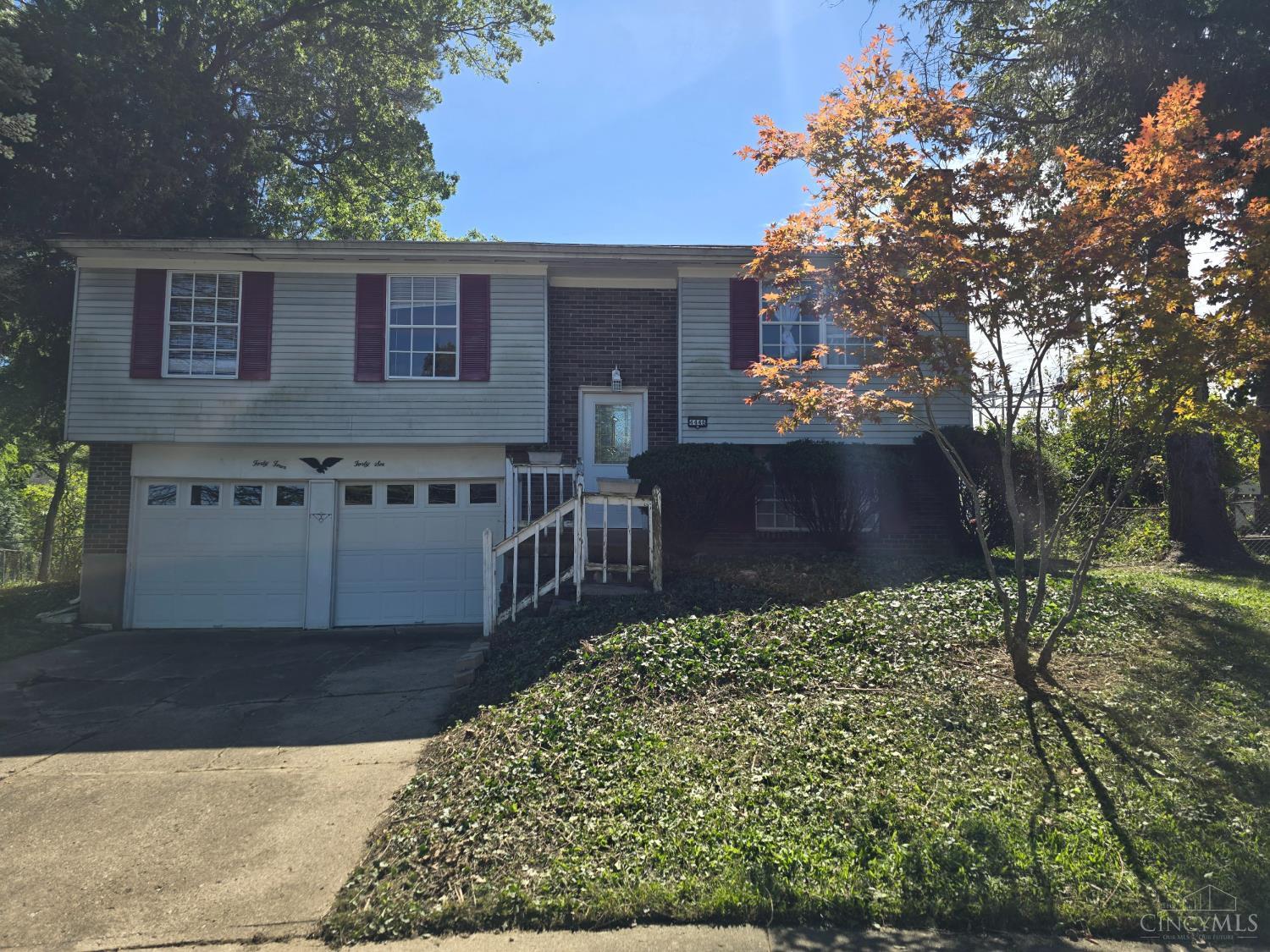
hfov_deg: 73.9
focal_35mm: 23
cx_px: 635
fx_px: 844
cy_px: 476
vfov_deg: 58.9
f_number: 1.7
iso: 12
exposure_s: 1/507
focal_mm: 6.3
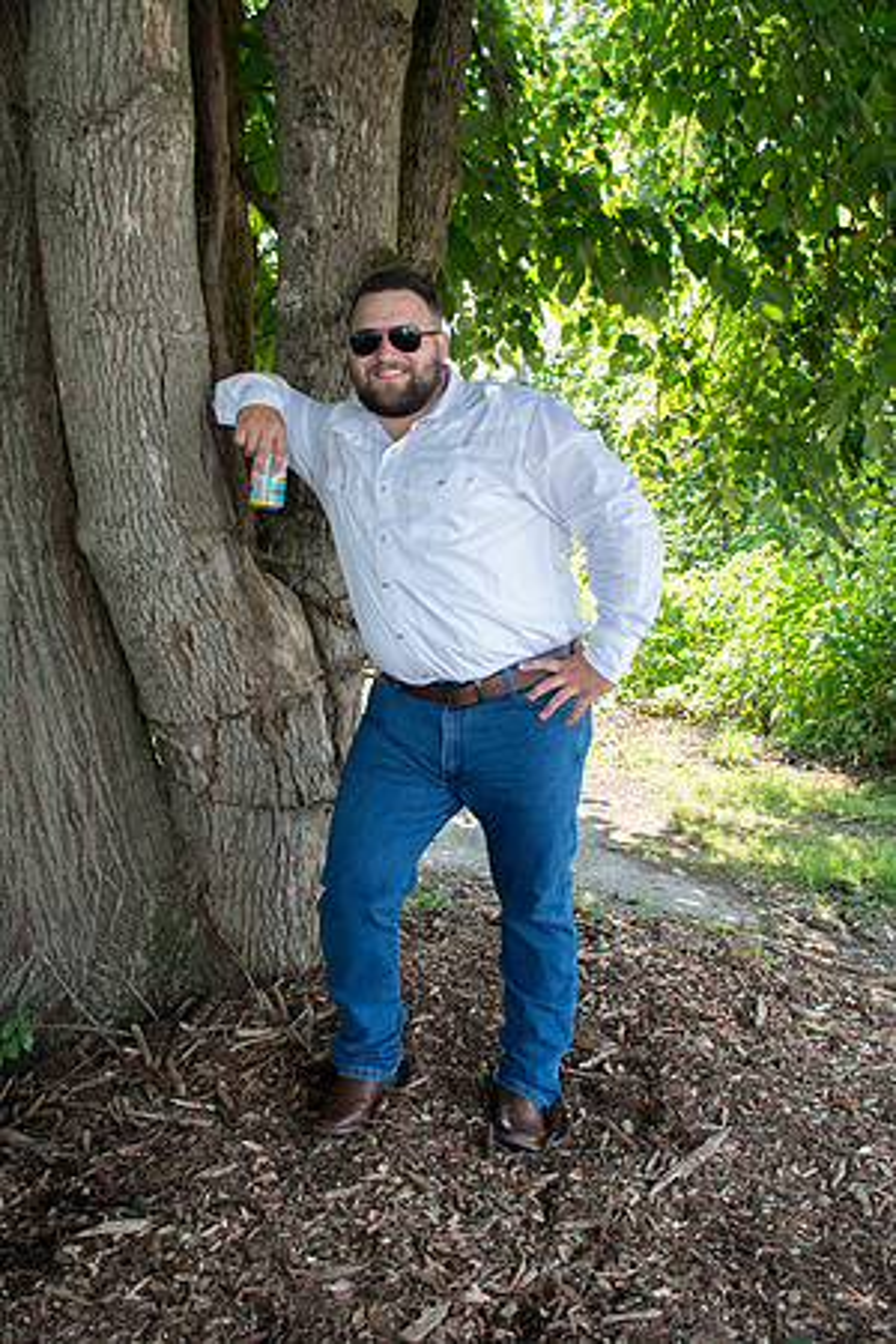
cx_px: 448
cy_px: 672
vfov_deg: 53.1
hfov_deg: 36.9
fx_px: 1344
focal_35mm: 36
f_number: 3.8
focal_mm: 24
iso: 180
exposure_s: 1/125
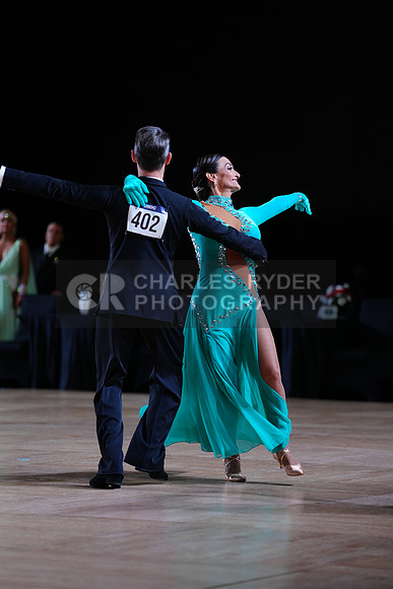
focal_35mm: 150
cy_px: 294
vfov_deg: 13.7
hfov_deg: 9.2
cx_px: 196
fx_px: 2455
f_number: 2.8
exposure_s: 1/500
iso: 500
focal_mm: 150
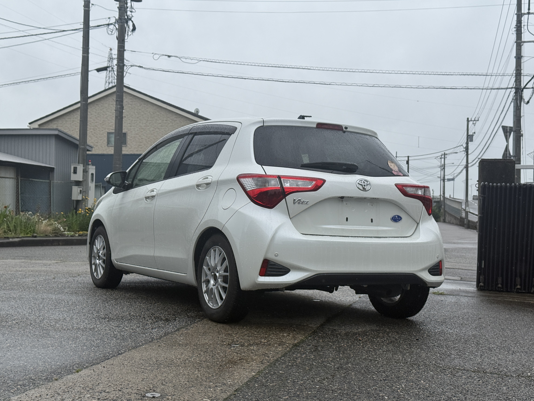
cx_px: 264
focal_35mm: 49
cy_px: 204
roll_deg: -0.8
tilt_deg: +0.2
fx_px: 756
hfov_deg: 38.9
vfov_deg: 29.7
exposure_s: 1/7143
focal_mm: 6.76
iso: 64
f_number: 1.78
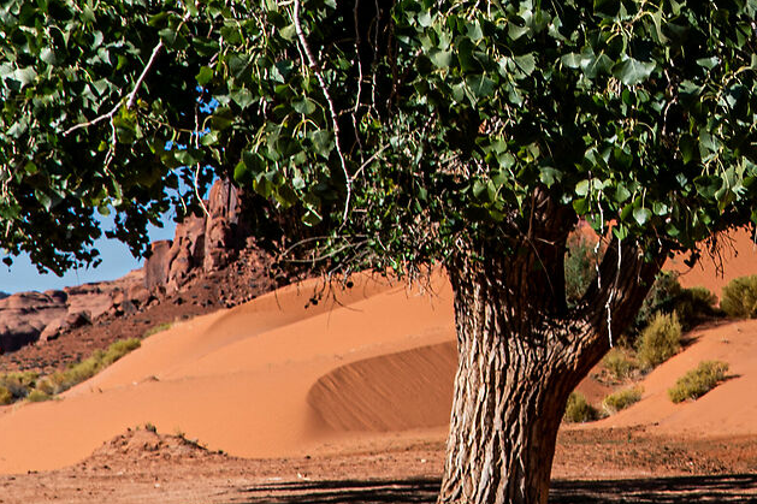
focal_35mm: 103
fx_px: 2165
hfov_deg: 19.5
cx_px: 651
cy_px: -60
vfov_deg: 13.0
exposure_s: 1/400
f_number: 5.6
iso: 100
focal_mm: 18
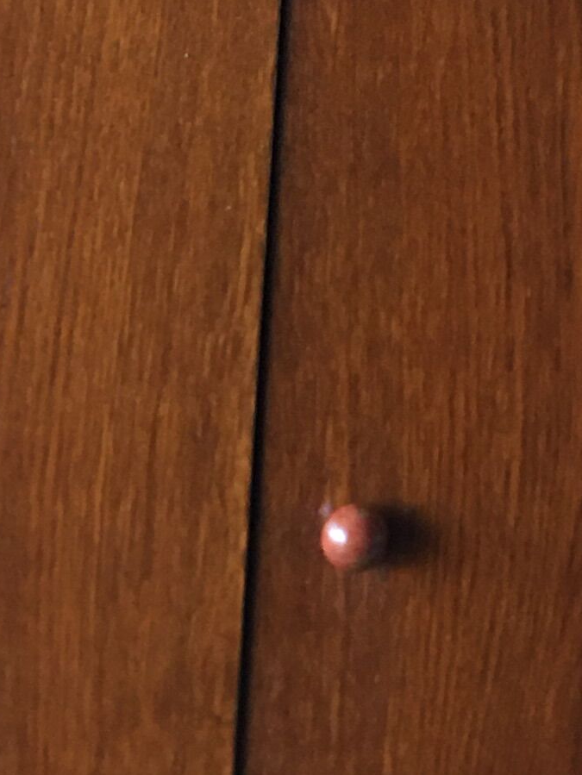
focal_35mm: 130
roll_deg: -1.0
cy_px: 1365
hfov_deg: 11.2
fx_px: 2912
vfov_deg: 13.7
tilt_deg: -28.7
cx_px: -73
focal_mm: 4.15
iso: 64
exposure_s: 1/17
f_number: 2.2
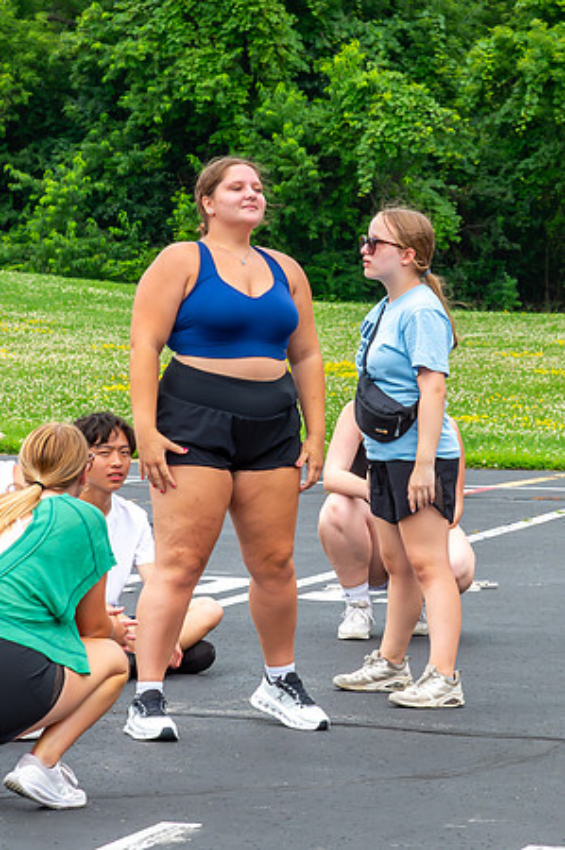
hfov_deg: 6.6
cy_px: 373
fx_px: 4914
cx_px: 411
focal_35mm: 208
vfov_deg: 9.9
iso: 1250
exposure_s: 1/400
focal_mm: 105
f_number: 13
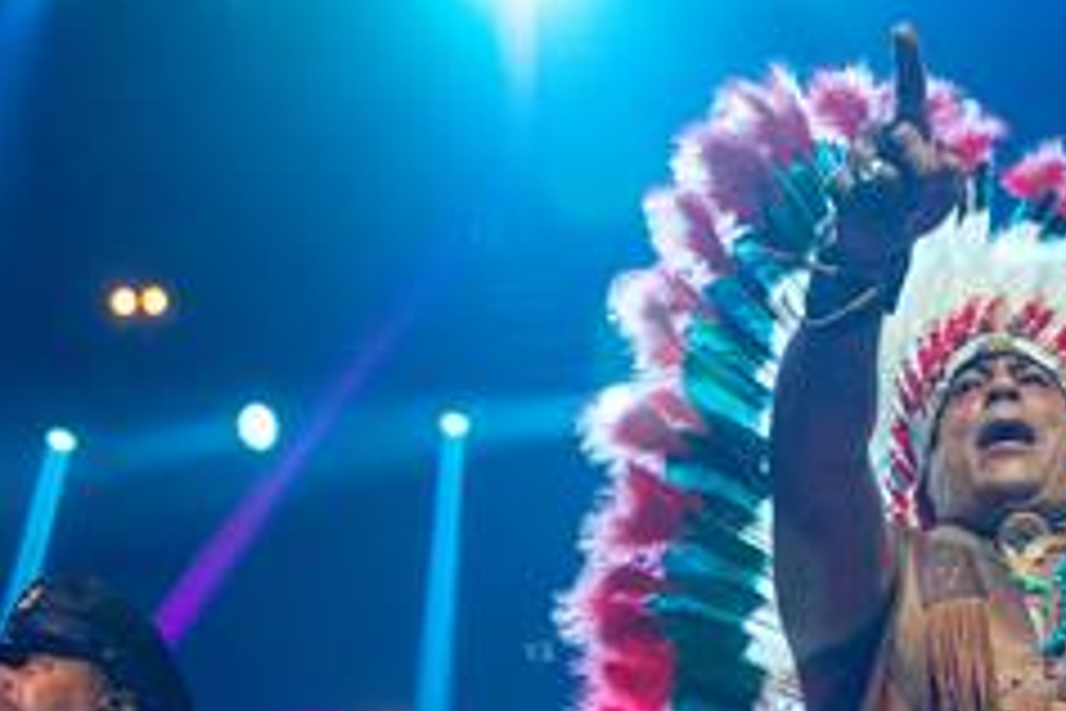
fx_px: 2161
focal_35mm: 73
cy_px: 1001
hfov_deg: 27.1
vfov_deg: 17.2
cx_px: 882
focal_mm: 24
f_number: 3.5
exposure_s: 1/640
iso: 2500
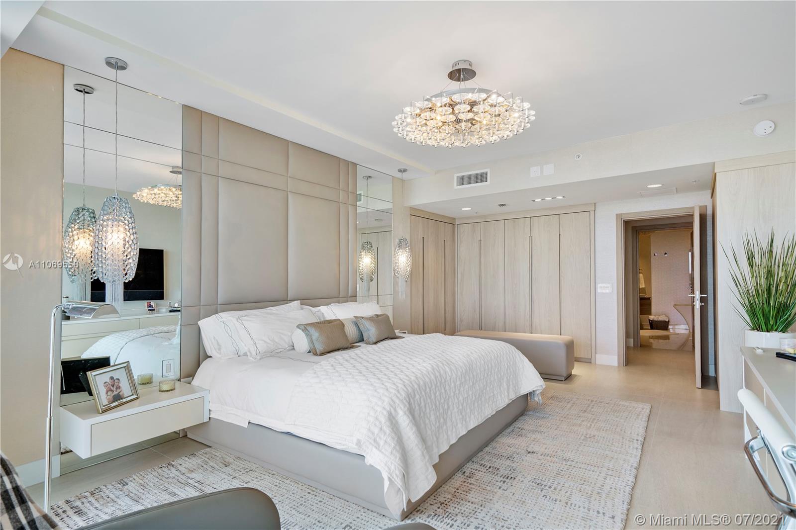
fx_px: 398
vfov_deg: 67.4
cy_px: 265
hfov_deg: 90.0
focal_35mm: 18
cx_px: 398
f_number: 8
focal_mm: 18
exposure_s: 1/60
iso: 320
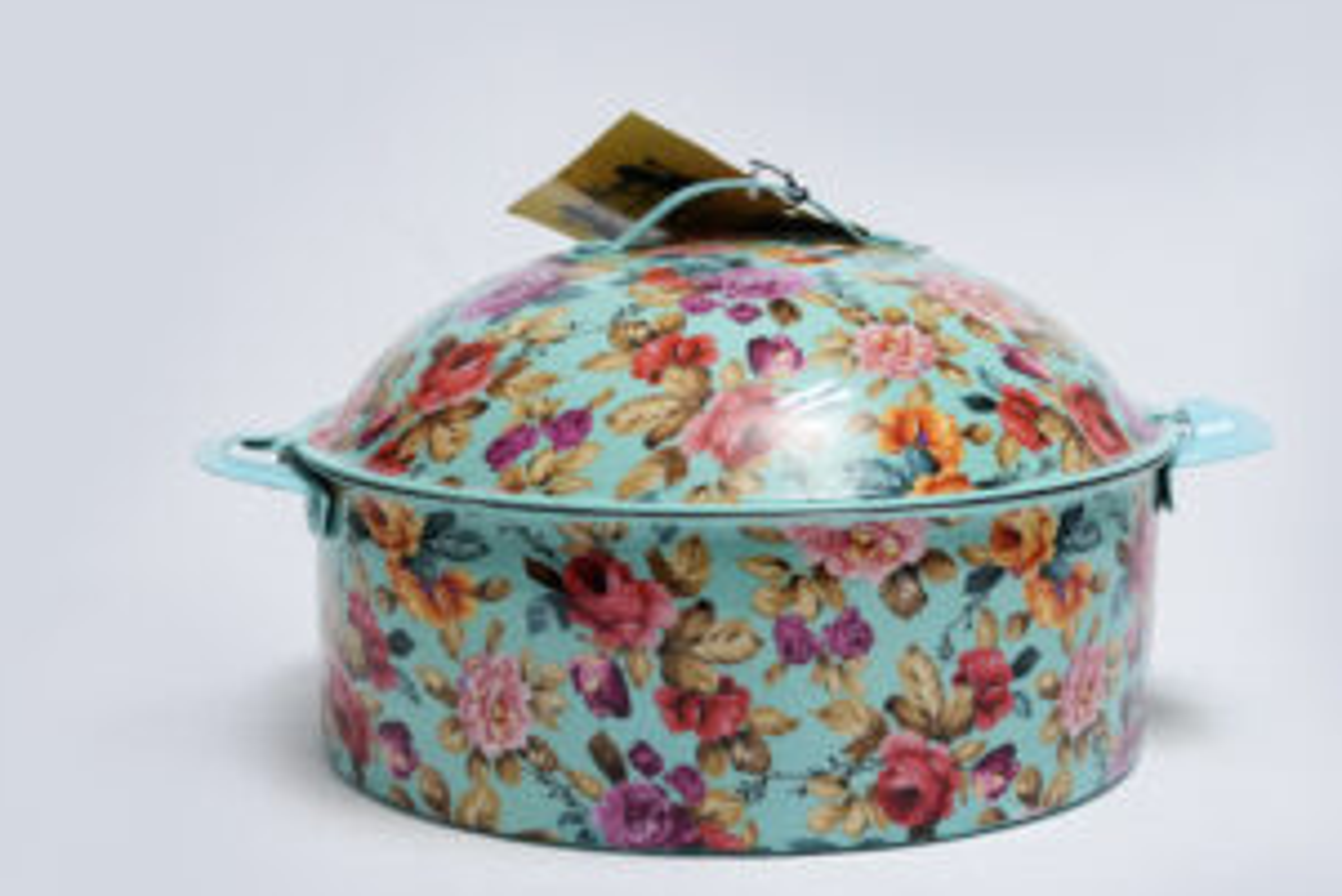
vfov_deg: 14.7
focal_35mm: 93
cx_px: 771
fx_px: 3468
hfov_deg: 21.9
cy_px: 439
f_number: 16
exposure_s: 1/160
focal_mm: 70
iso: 6400
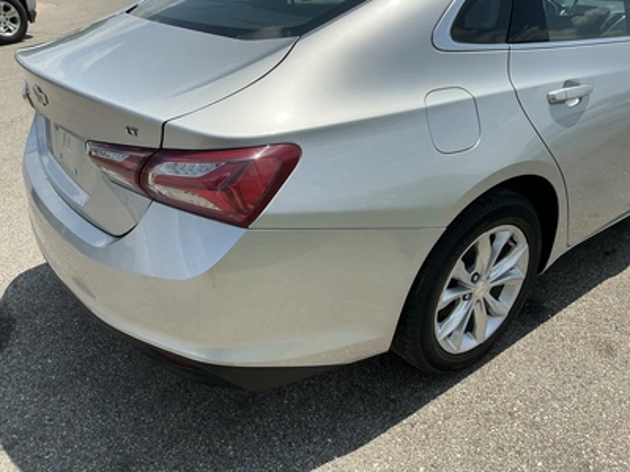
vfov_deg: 49.7
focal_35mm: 28
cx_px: 315
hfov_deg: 63.4
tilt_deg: -28.5
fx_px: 510
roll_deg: +1.9
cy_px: 236
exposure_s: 1/2538
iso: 25
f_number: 1.8
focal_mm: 3
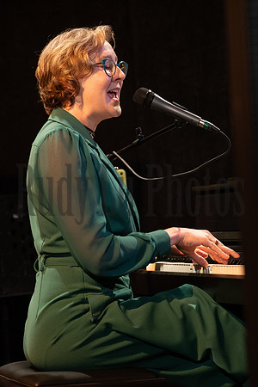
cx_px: 129
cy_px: 194
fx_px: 1720
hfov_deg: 8.6
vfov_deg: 12.8
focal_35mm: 160
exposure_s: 1/100
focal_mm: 160
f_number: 6.3
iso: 5000
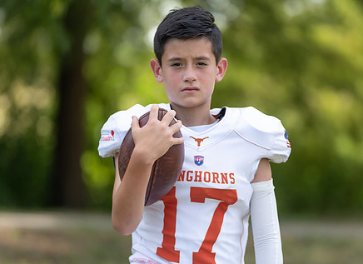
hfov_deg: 8.9
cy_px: 149
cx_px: 210
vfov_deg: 6.4
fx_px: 2344
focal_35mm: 226
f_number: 2.8
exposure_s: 1/400
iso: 100
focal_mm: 155
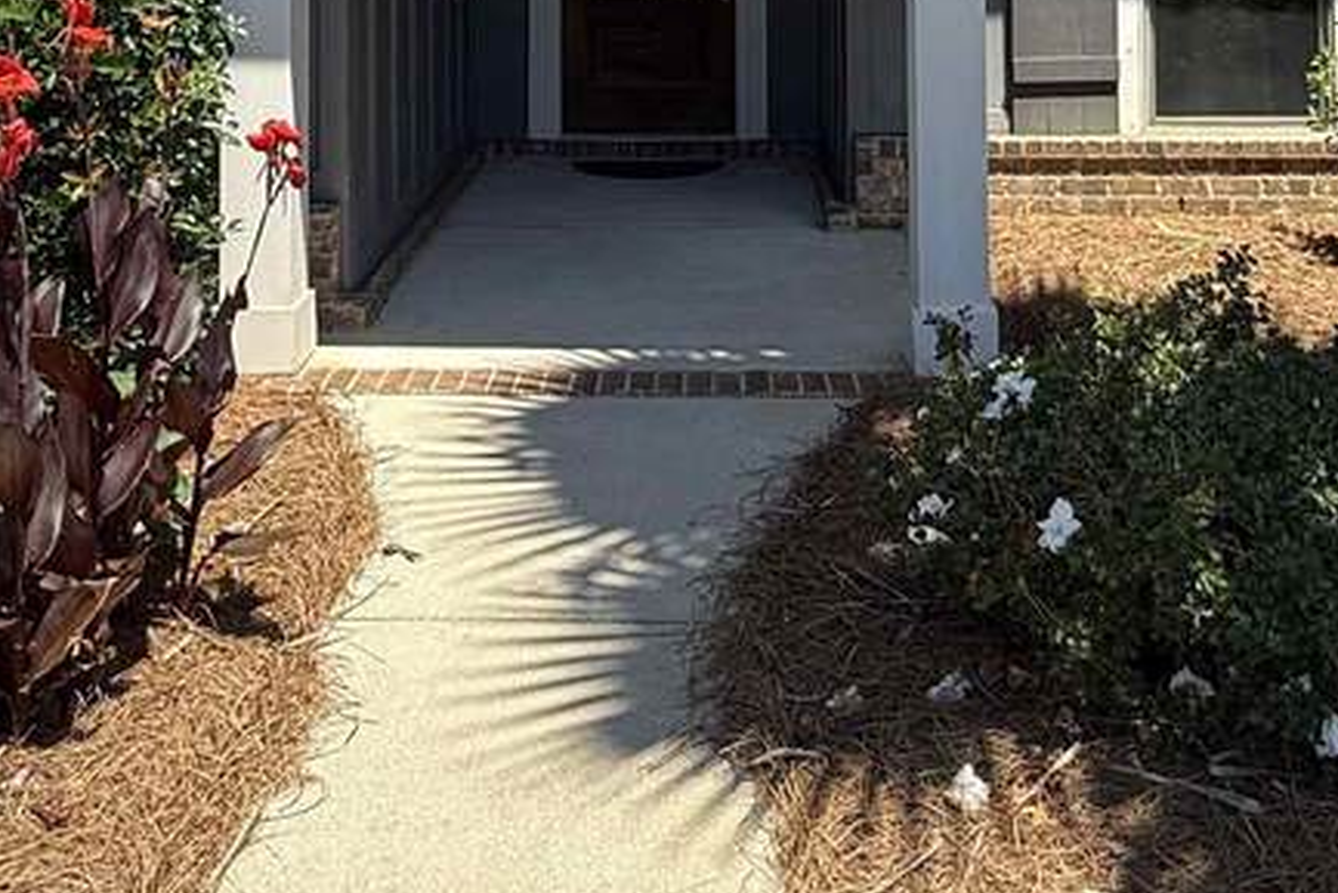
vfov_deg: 27.6
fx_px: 1599
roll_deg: -0.1
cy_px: -170
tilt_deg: +2.3
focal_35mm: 43
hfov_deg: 45.4
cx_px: 686
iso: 64
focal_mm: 2.22
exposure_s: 1/602
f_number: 2.2
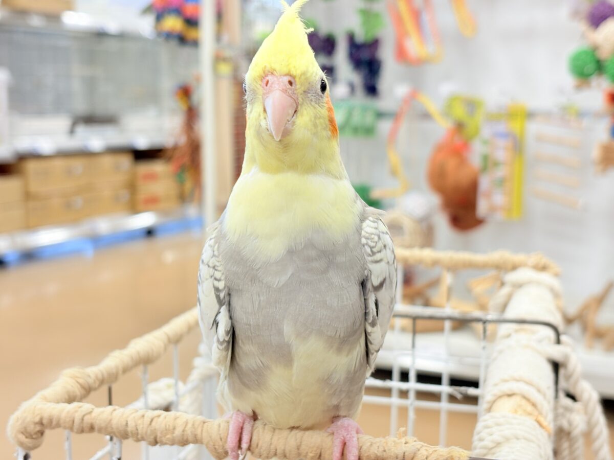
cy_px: 230
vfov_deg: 28.0
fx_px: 922
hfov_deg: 36.8
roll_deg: +0.8
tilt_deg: -7.2
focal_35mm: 52
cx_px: 307
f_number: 1.6
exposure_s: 1/50
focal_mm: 5.96
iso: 50
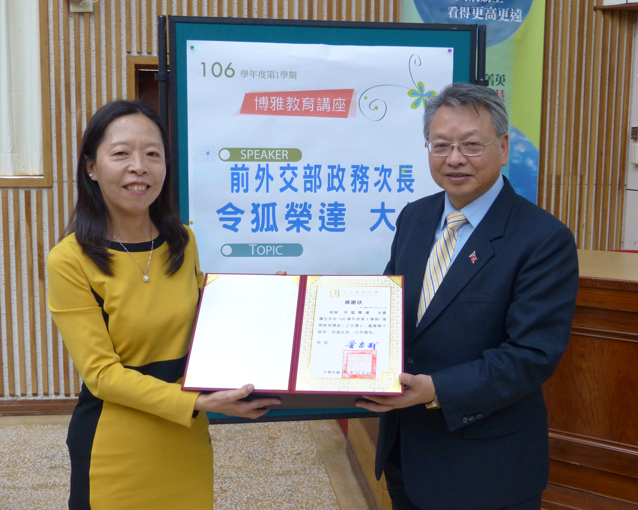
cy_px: 253
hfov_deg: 44.8
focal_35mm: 41
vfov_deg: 36.5
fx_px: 774
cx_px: 338
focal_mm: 7
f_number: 2.8
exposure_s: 1/60
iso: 320
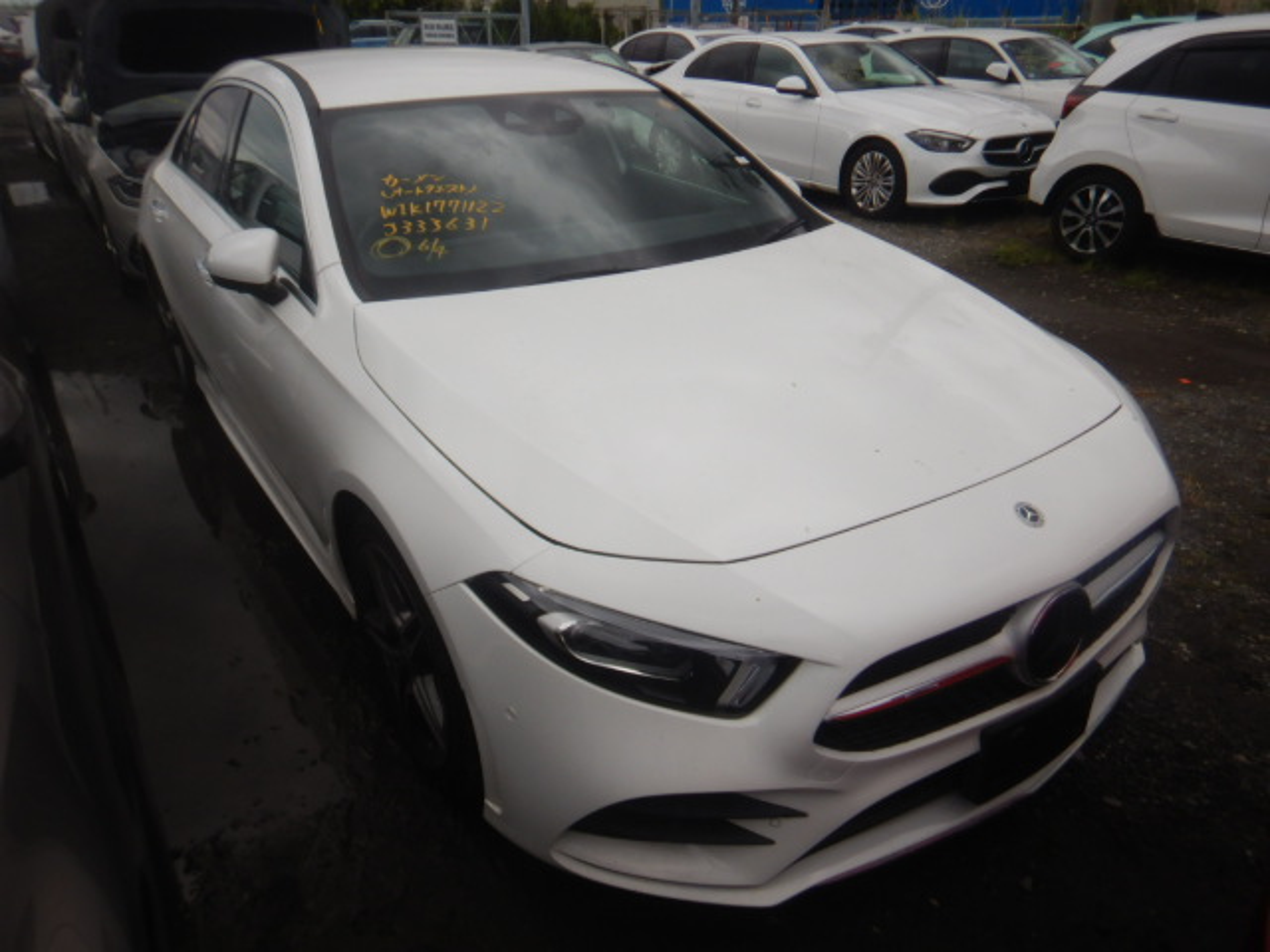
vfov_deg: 56.8
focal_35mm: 24
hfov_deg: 71.6
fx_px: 881
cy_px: 476
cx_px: 635
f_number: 2.8
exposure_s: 1/640
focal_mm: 4.3
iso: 125
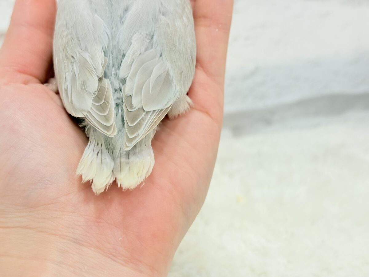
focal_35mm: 52
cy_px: 138
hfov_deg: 36.8
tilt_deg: -25.6
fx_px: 554
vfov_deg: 28.0
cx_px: 184
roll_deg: +6.6
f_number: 1.6
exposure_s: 1/100
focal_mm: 5.96
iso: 80
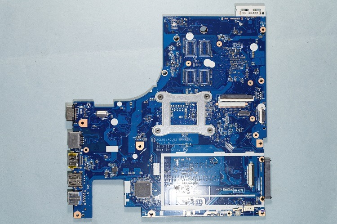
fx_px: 421
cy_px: 112
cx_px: 168
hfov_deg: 43.7
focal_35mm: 45
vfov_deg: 29.8
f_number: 8
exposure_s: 1/5
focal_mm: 30
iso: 100
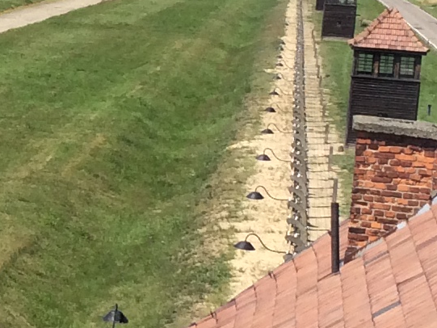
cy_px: 79
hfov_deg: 10.6
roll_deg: -2.7
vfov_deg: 8.5
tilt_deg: -2.4
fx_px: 2210
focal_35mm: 175
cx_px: -342
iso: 32
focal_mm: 4.15
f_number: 2.2
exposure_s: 1/1953
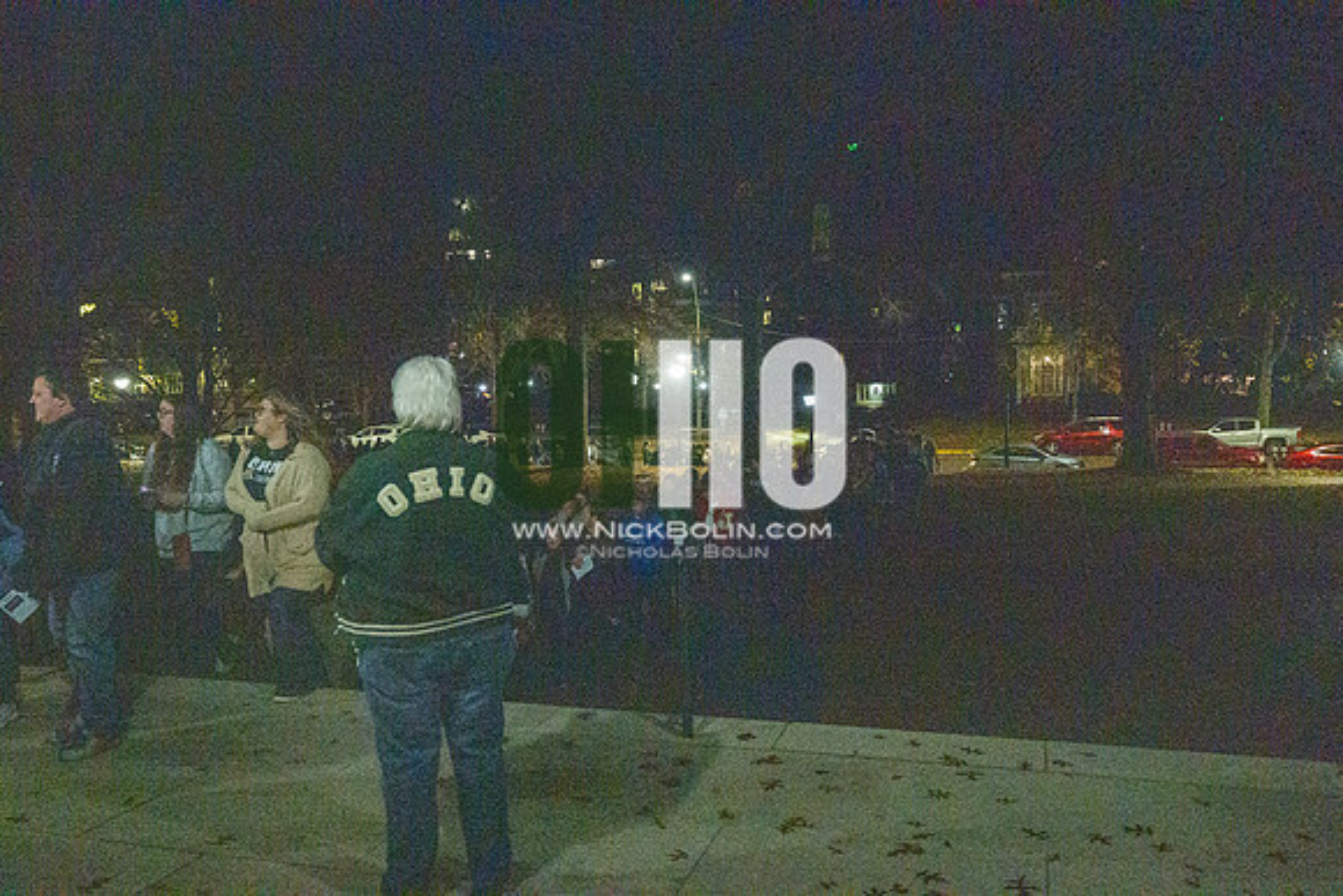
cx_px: 672
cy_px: 448
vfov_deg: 43.6
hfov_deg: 61.9
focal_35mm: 30
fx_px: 1119
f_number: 4
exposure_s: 1/500
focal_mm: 30
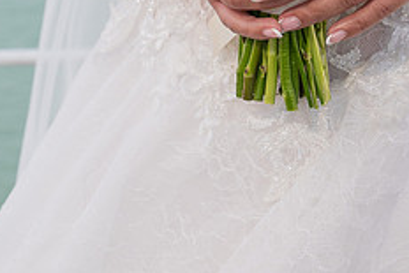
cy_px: -63
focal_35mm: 175
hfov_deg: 11.7
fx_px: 1989
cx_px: 273
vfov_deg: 7.8
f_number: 9
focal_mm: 70
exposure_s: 1/200
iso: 200
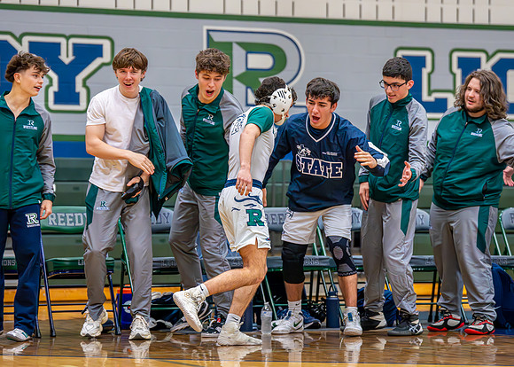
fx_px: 1803
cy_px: 186
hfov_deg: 16.2
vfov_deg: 11.6
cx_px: 264
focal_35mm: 124
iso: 6400
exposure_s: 1/1000
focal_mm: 102
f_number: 2.8
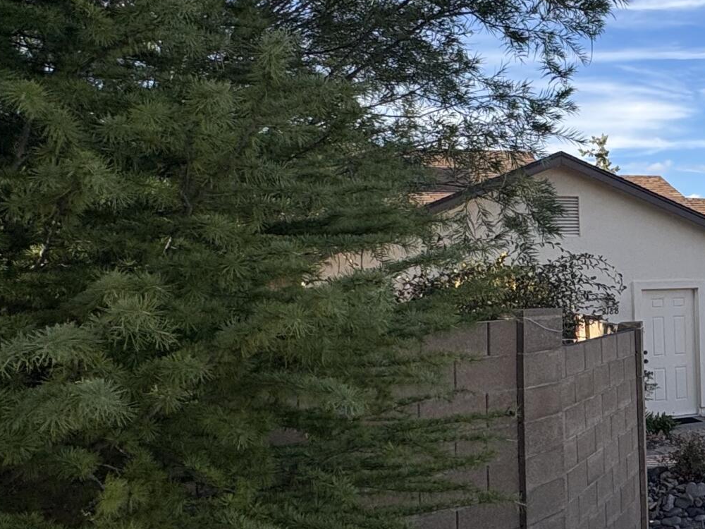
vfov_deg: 34.3
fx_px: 855
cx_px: 768
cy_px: 264
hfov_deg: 37.7
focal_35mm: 42
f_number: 2.2
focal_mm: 2.22
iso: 50
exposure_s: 1/1299
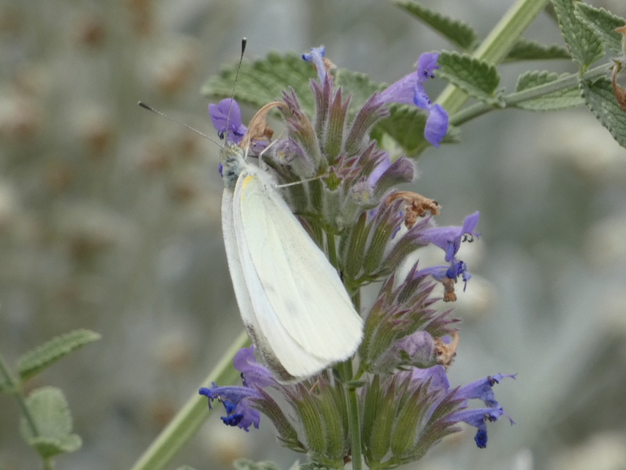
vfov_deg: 2.8
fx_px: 9604
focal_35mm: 531
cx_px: 313
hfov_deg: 3.7
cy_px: 235
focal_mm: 95.2
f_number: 5.6
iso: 125
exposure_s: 1/100
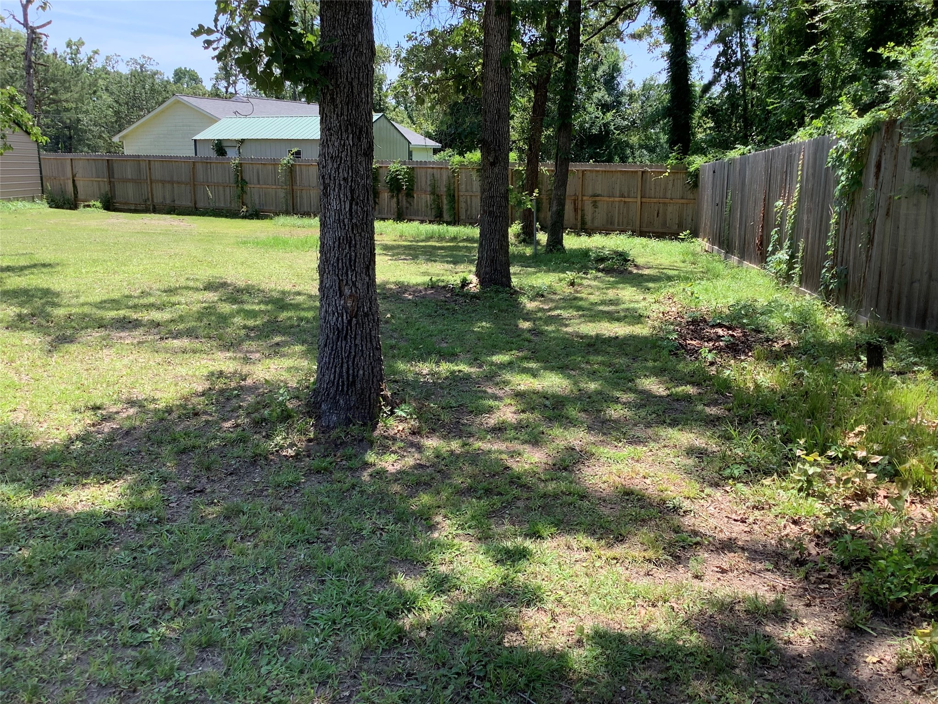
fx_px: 840
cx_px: 469
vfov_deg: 45.4
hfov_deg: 58.4
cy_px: 352
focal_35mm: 31
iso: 25
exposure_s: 1/316
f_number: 2.4
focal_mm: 3.3
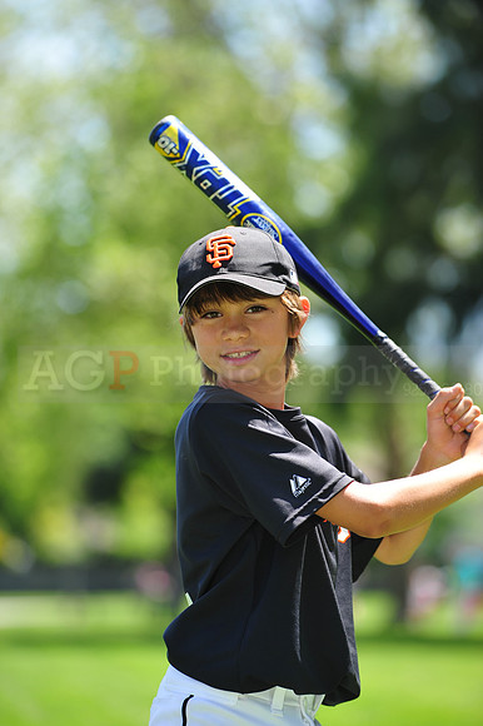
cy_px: 363
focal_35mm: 200
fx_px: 4029
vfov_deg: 10.3
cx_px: 242
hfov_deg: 6.9
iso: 200
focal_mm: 200
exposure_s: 1/500
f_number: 4.5
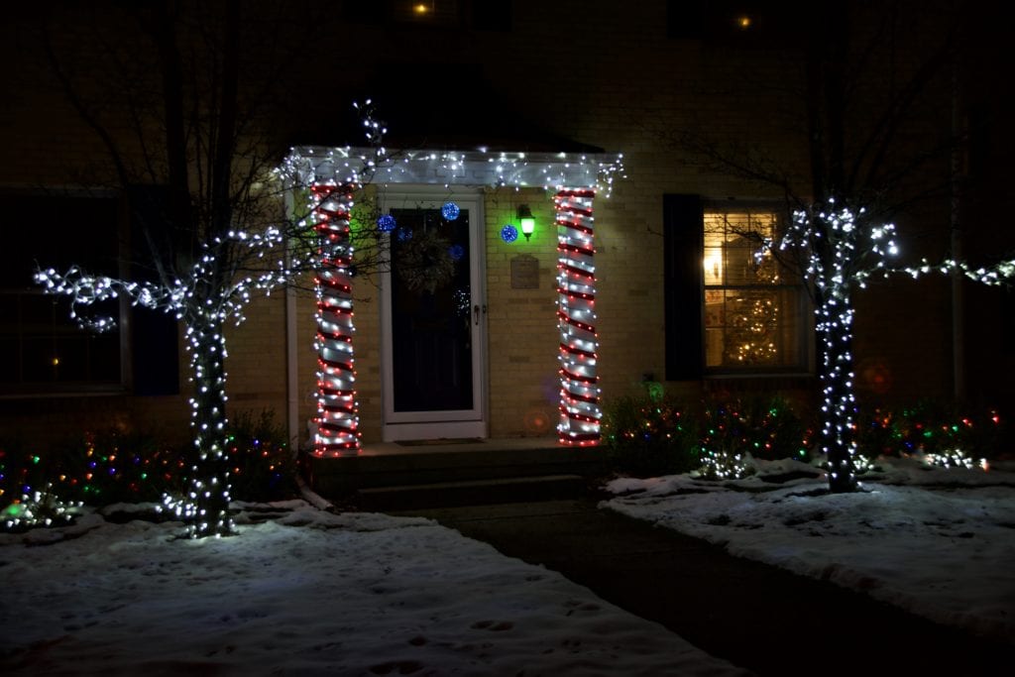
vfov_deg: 28.1
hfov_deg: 41.1
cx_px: 508
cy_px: 338
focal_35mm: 48
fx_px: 1353
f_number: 4.2
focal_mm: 32
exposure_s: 1/6
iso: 250
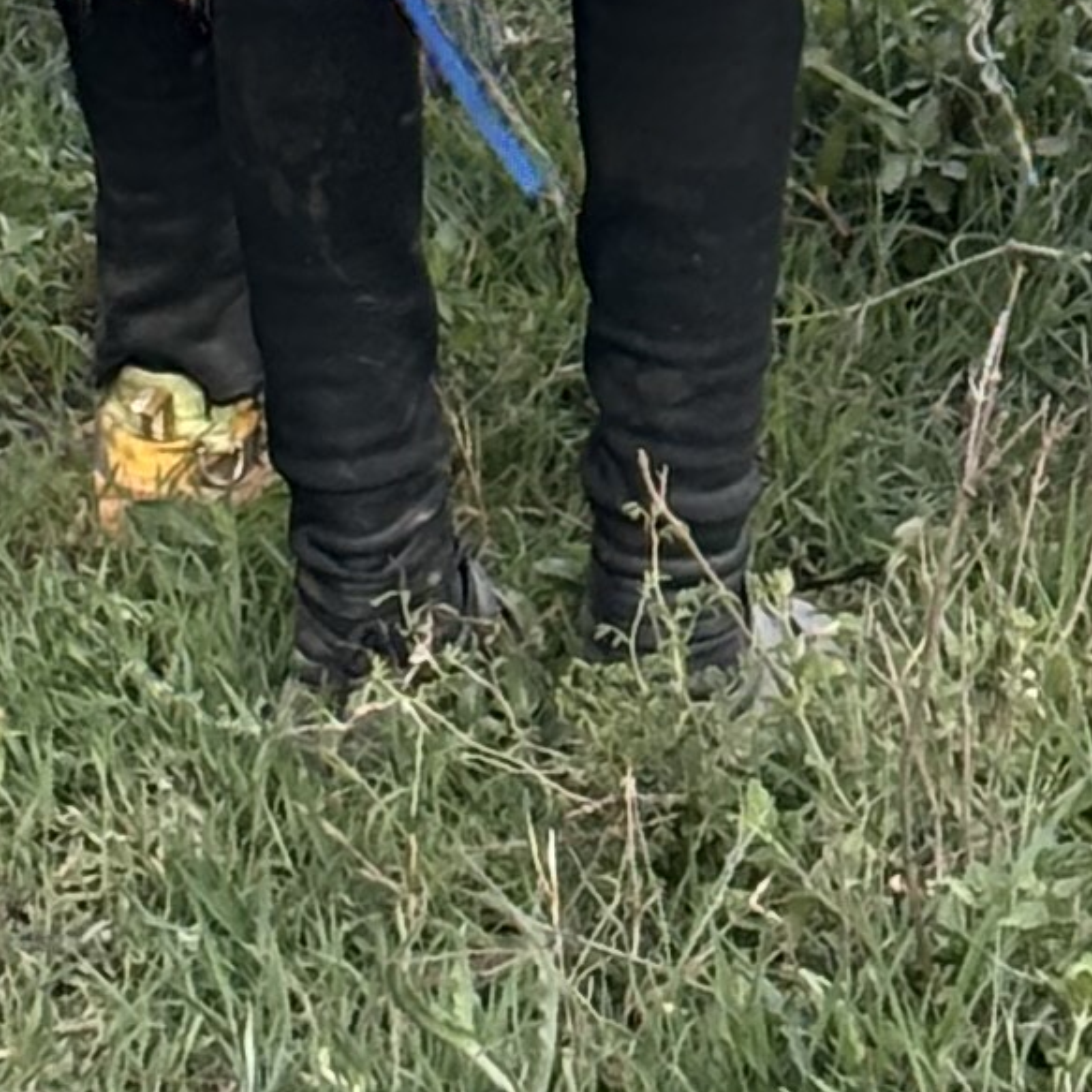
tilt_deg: -8.0
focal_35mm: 318
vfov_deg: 5.3
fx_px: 11350
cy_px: -1673
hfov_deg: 5.5
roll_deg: +3.1
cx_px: 157
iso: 32
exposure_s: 1/1115
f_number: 1.6
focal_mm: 5.96
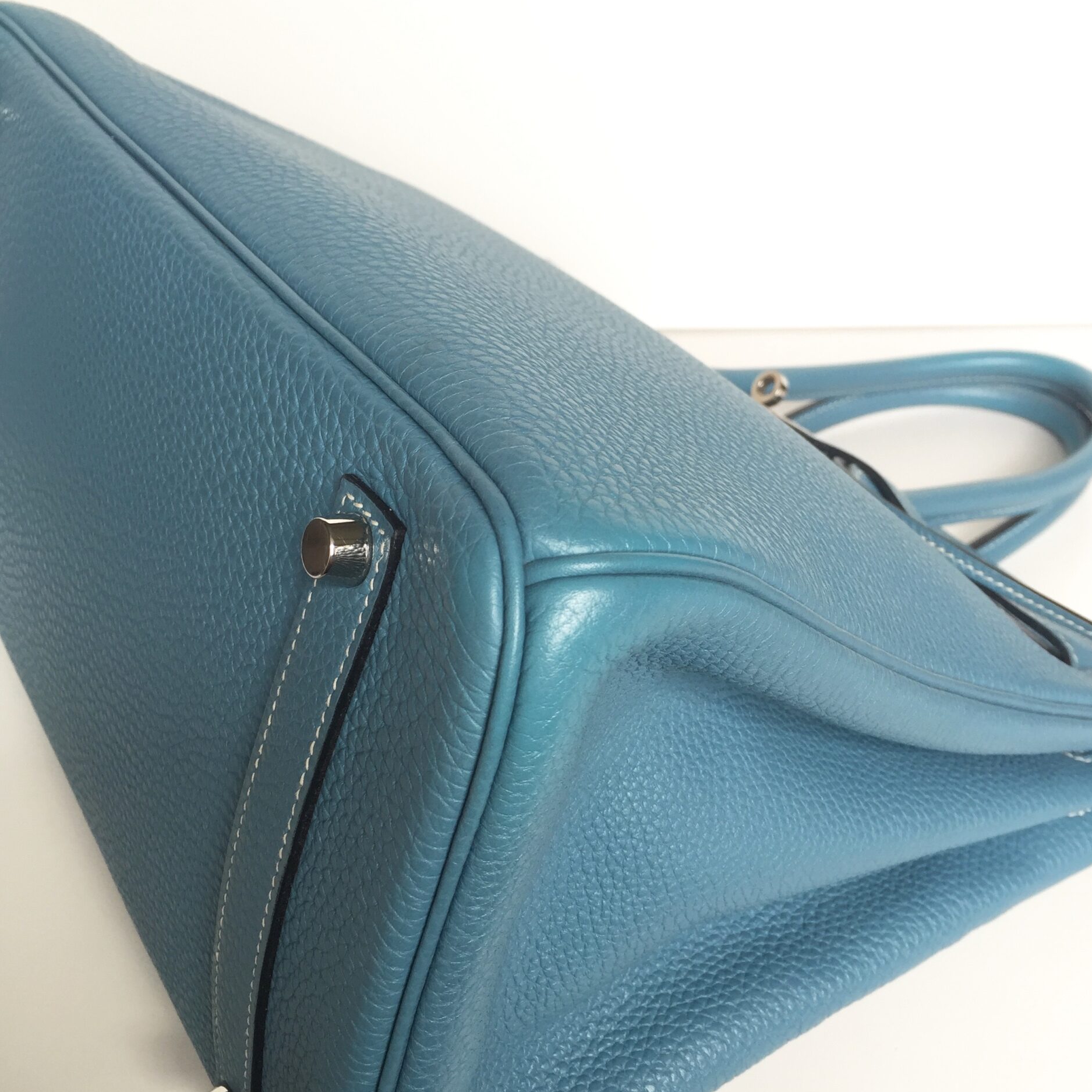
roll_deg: +2.1
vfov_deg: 47.2
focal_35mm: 35
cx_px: 559
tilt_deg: -36.3
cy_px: 585
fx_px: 1249
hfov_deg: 47.2
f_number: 2.2
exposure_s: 1/120
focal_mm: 4.15
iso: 50
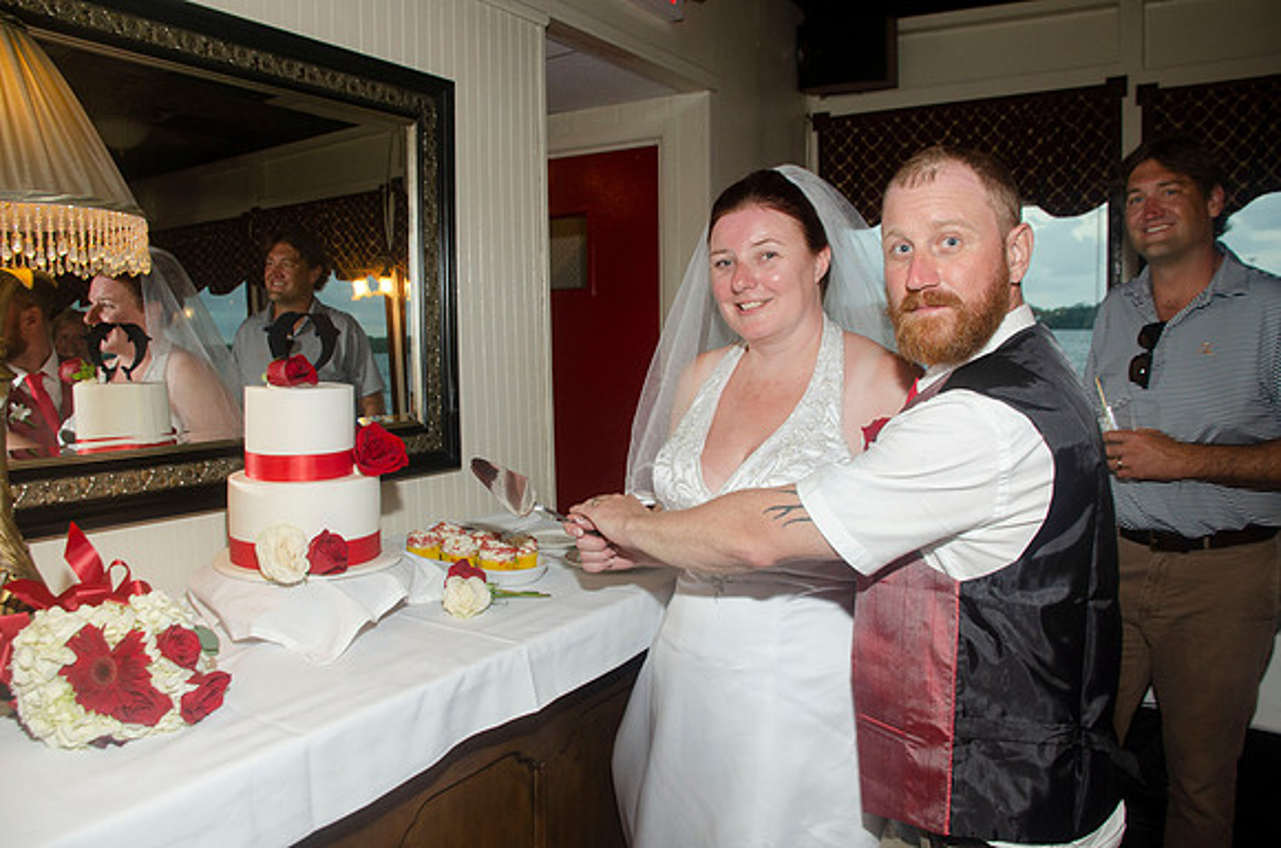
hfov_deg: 67.5
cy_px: 424
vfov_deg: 47.7
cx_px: 640
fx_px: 959
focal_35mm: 27
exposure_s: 1/60
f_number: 5.6
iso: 400
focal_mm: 18
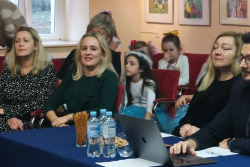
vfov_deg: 9.7
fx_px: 979
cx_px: 93
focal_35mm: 141
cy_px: 81
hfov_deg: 14.5
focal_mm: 7.48
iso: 500
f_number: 2.4
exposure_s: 1/25
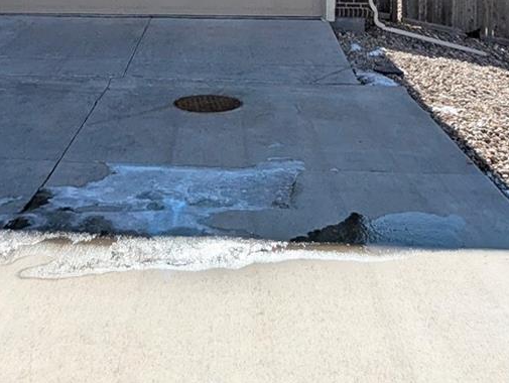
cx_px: 221
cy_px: -91
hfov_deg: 45.6
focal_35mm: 41
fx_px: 604
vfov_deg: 29.6
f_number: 2.2
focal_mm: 1.95
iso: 44
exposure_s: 1/3891
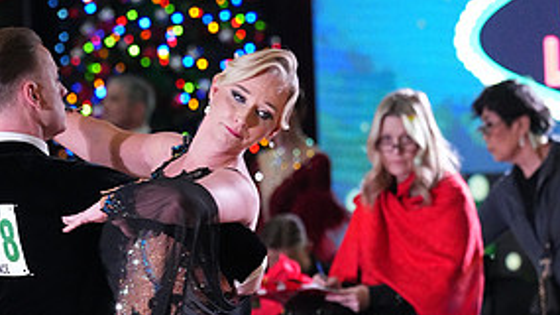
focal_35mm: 426
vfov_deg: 2.8
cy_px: 443
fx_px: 6323
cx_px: 252
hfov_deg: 5.1
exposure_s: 1/400
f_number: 5
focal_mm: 200
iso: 10000
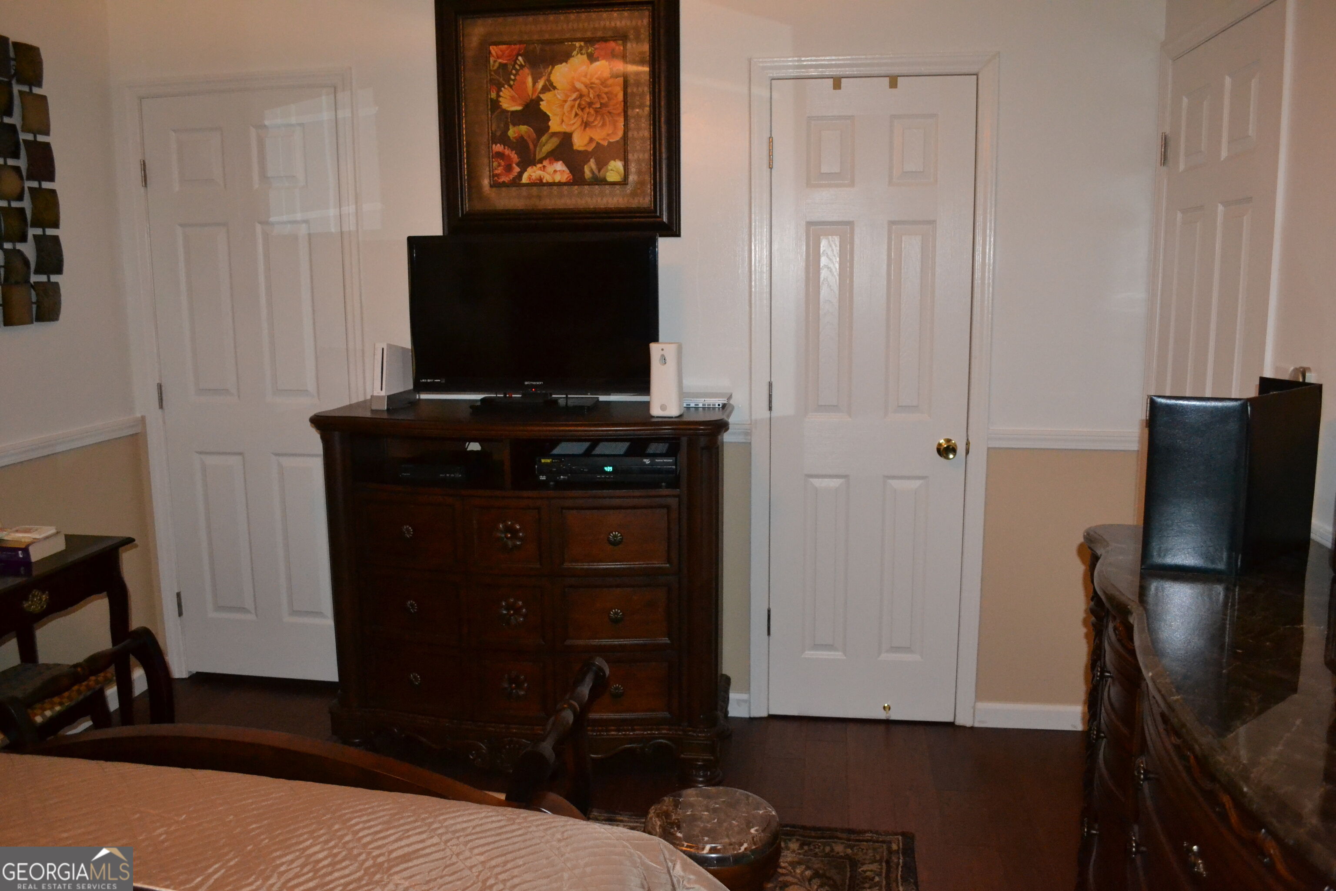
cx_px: 668
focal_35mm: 27
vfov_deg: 47.9
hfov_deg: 67.4
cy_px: 446
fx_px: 1002
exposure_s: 1/60
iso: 3200
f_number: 3.5
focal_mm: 18
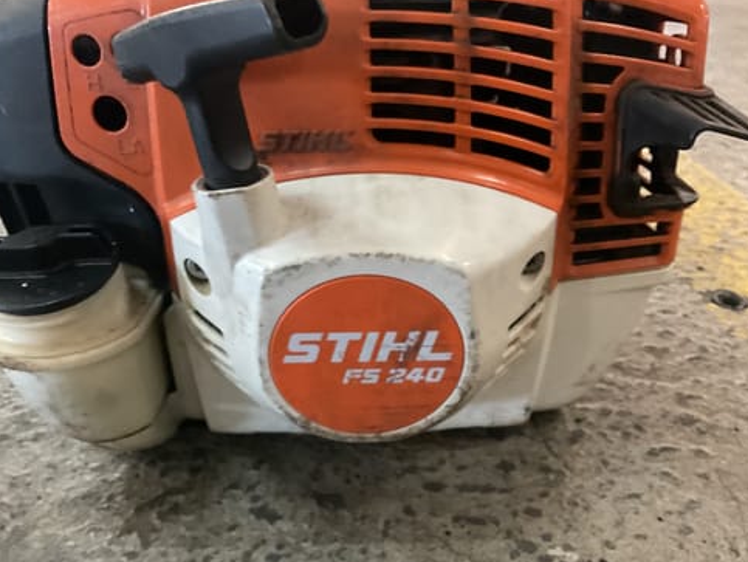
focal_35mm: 30
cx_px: 375
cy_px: 283
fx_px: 649
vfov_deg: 46.9
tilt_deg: -29.3
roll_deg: -0.7
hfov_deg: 59.9
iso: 500
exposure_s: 1/30
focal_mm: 3
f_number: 1.8
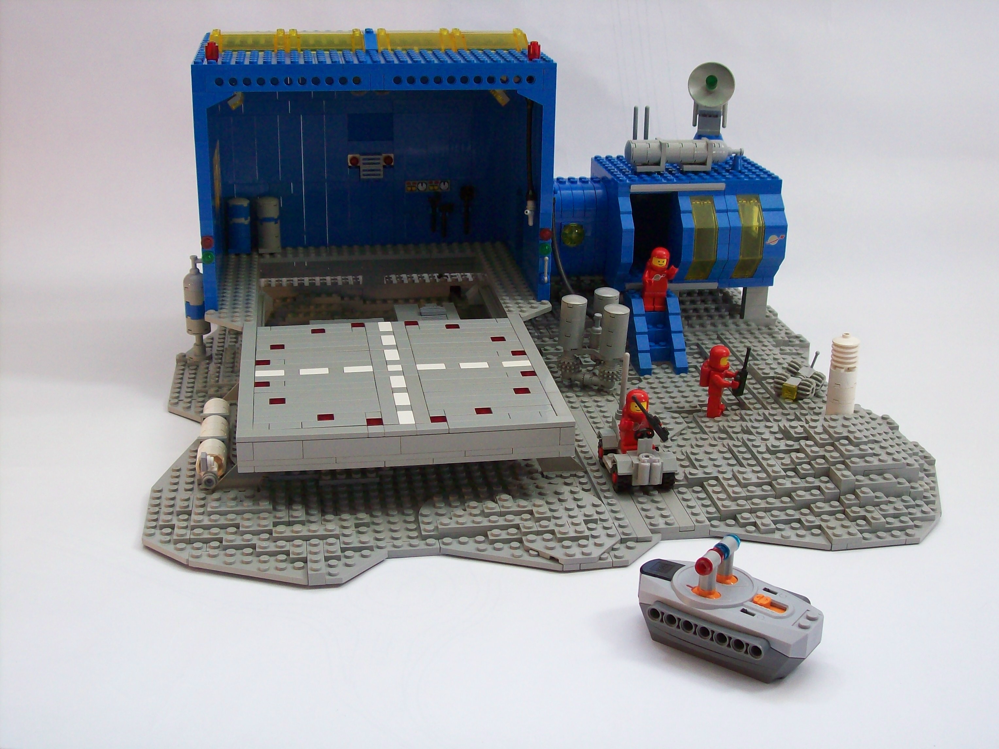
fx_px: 1299
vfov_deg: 32.2
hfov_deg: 42.1
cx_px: 500
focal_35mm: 45
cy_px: 374
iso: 144
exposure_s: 1/73.6
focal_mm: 7.6
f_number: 3
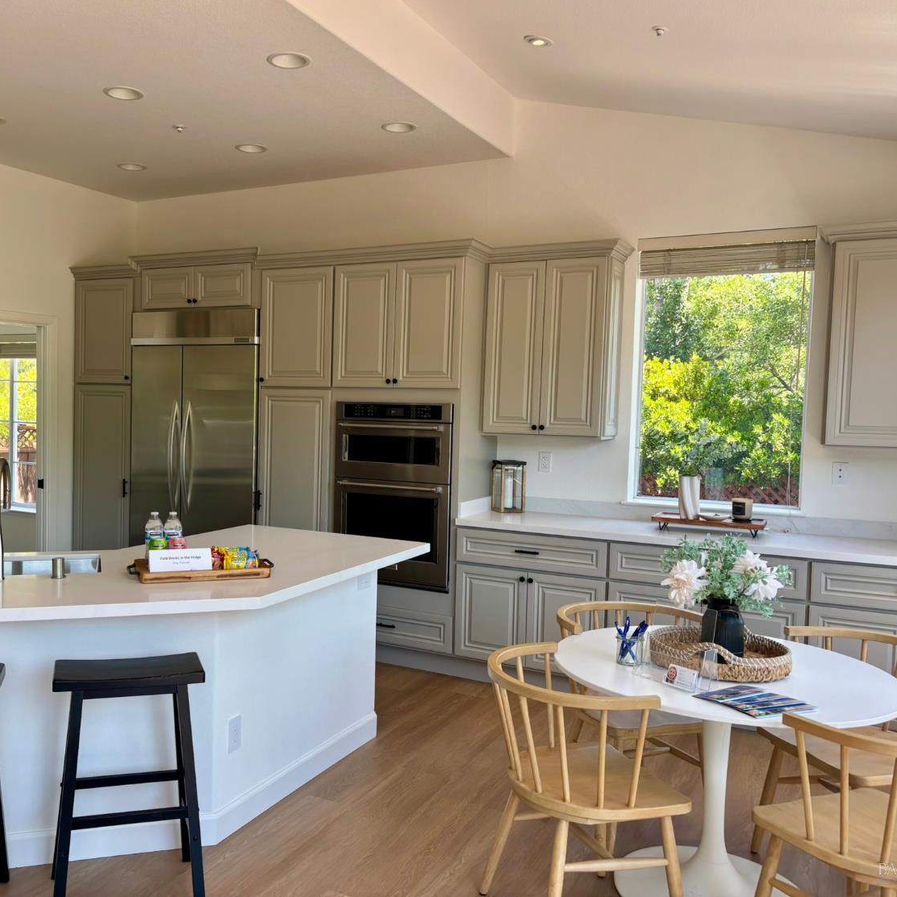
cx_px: 339
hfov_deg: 52.0
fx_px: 909
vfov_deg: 52.5
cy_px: 444
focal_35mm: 31
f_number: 1.6
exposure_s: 1/143
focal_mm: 5.96
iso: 40
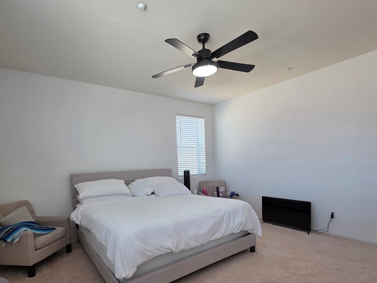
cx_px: 174
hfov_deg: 87.6
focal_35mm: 18
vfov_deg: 70.2
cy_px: 181
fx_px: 196
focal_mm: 2.2
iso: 100
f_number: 1.9
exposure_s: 1/120
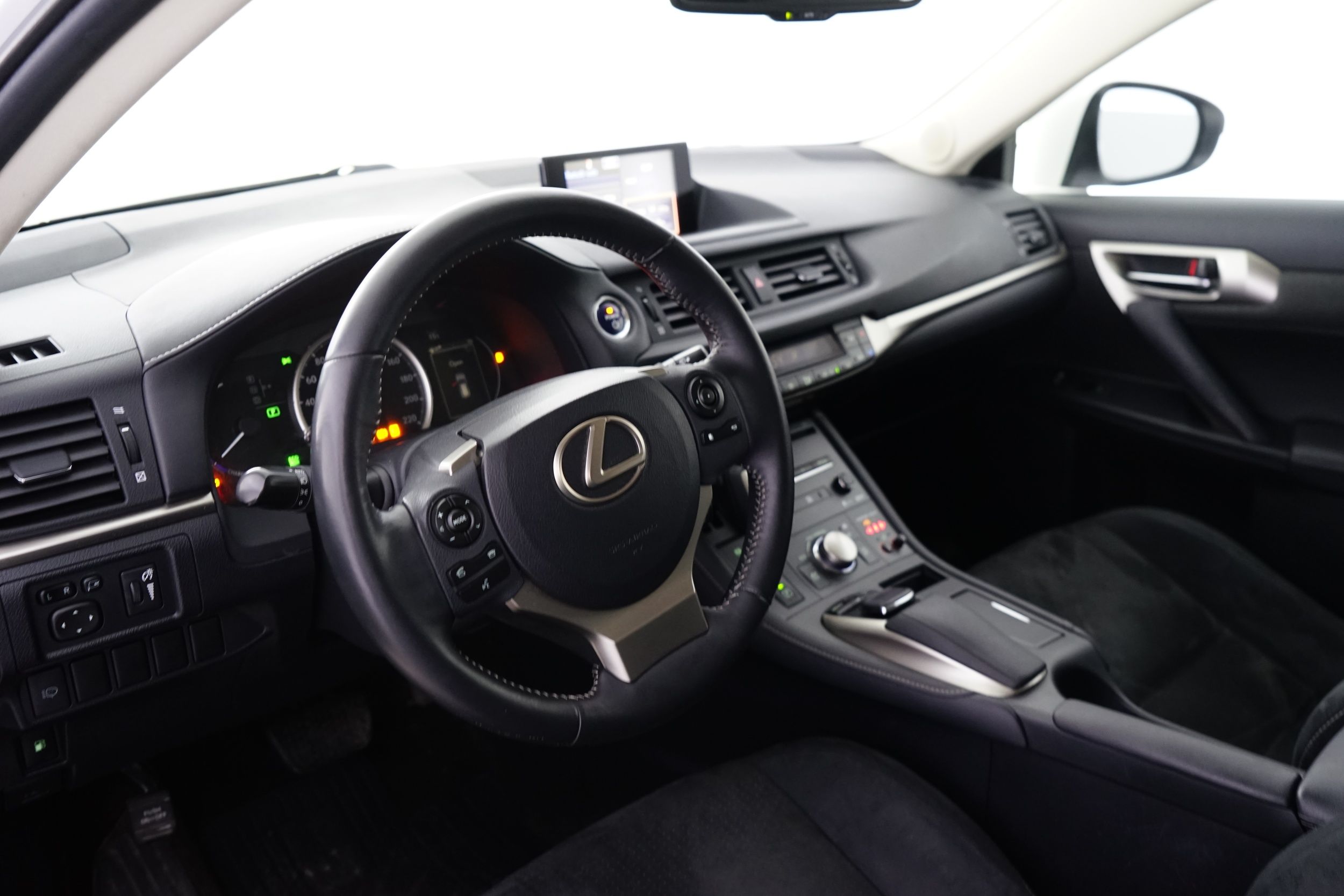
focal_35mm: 30
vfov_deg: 43.6
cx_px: 672
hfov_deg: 61.9
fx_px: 1120
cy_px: 448
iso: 1600
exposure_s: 1/10
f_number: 4
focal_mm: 30
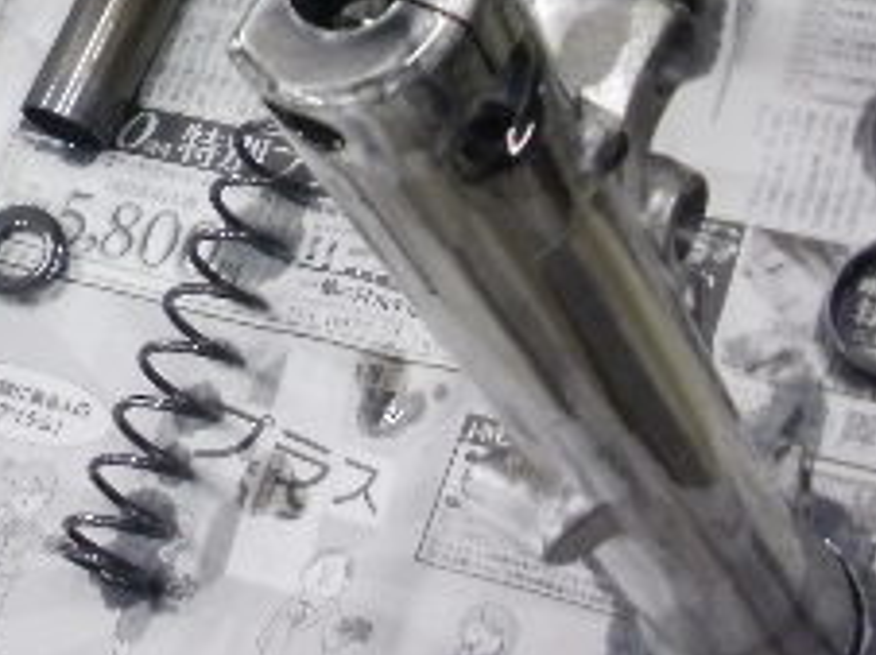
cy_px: -174
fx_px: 2578
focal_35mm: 102
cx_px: -116
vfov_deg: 14.0
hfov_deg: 18.5
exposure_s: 1/6
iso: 125
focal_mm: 6.3
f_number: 3.5
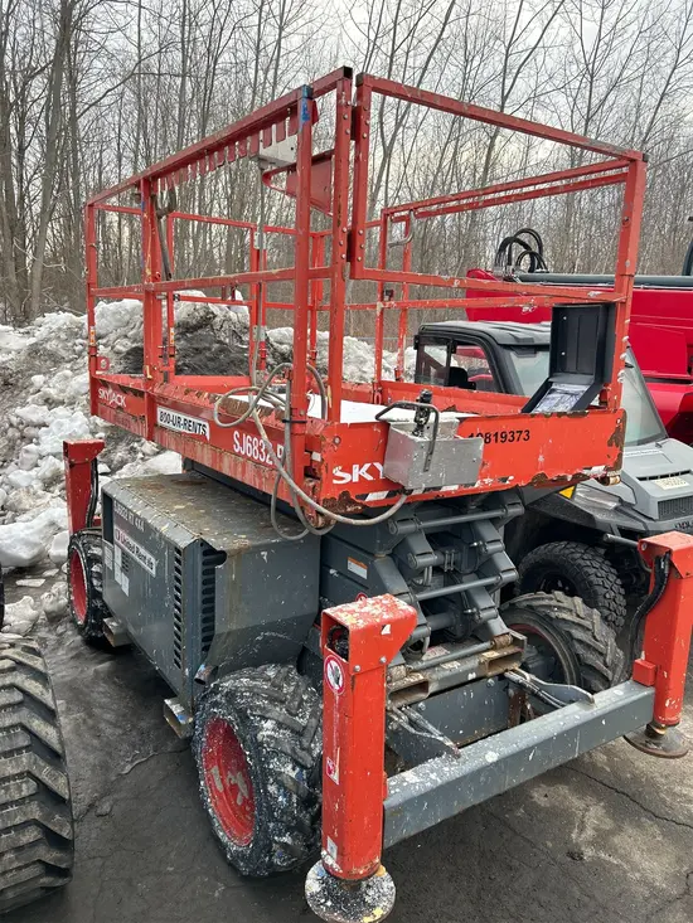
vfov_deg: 67.3
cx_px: 346
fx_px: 694
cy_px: 462
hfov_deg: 53.1
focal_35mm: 26
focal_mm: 5.7
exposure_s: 1/237
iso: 40
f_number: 1.5
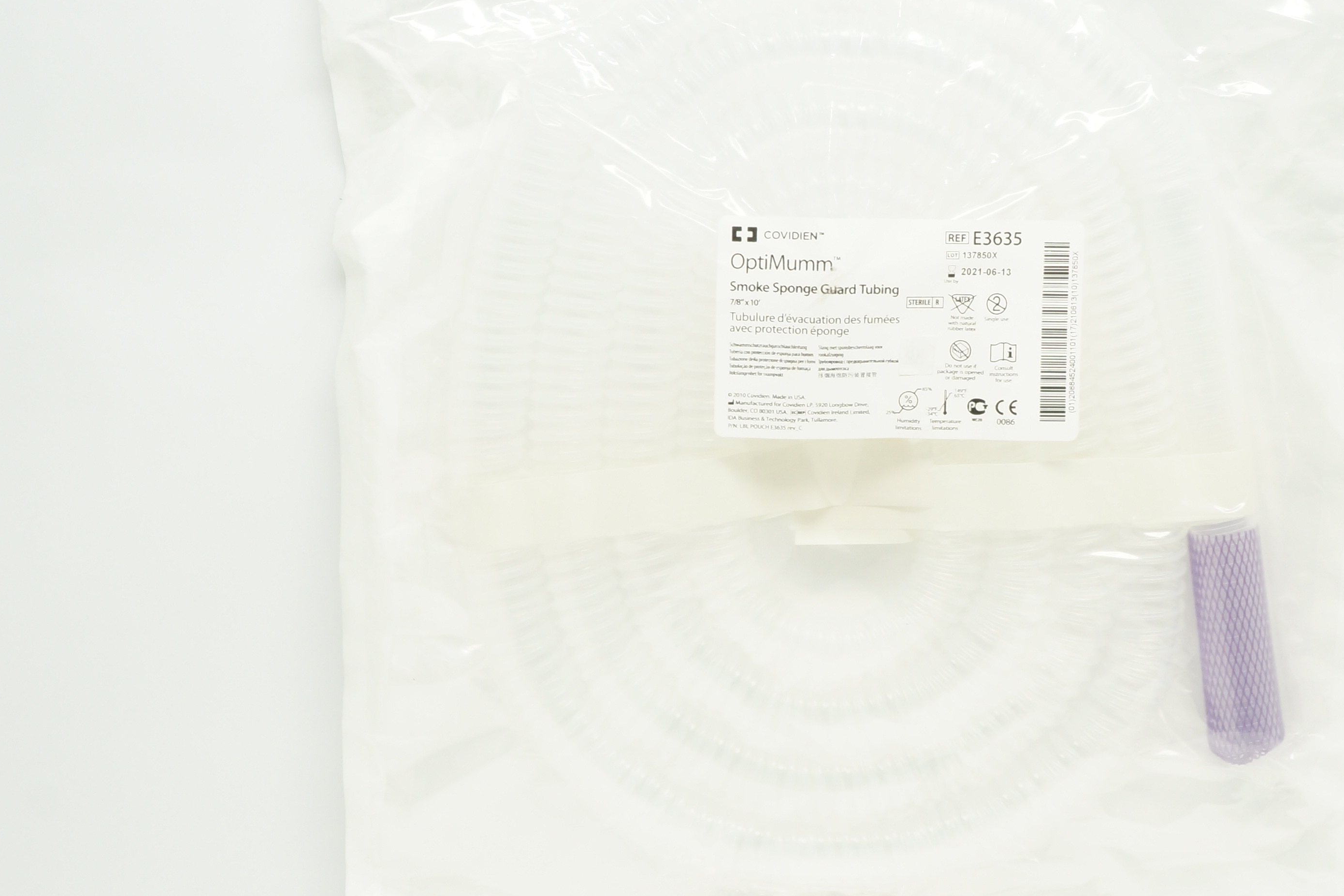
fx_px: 2273
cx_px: 886
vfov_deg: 22.3
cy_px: 483
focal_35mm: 61
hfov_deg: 32.7
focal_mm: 23
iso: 400
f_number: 11
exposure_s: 1/15
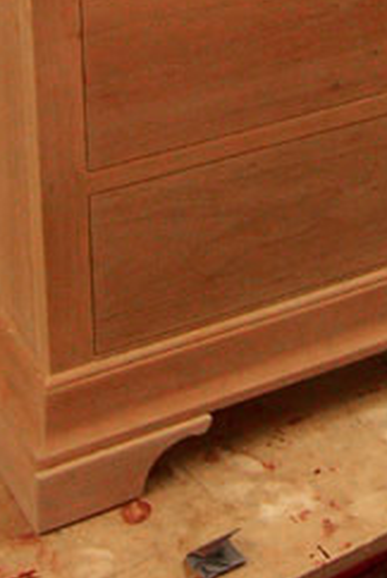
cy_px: -241
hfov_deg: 13.4
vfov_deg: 18.2
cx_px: 334
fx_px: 1640
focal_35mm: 102
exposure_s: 1/10
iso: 140
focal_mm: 5.5
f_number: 3.4
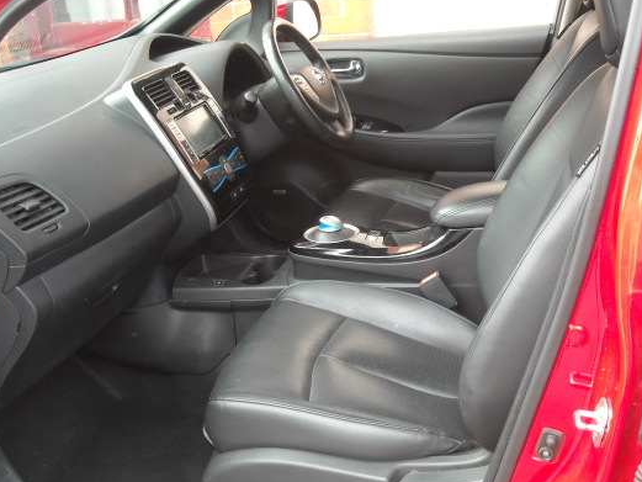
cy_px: 200
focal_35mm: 43
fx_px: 798
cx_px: 329
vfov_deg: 33.5
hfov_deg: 43.8
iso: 70
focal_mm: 5.7
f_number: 2.8
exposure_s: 1/52
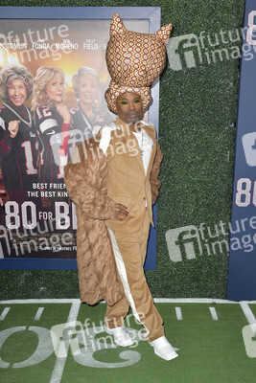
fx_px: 405
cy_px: 192
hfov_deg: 35.1
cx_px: 128
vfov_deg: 50.7
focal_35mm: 38
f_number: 6.3
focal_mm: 38
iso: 500
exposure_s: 1/250
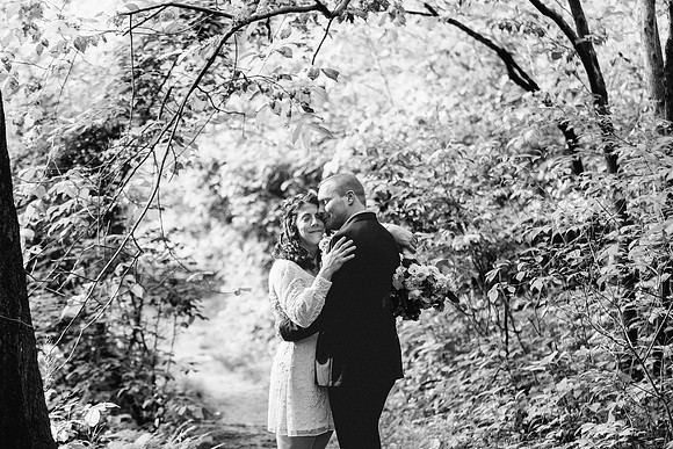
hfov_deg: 23.3
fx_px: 1630
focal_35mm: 87
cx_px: 342
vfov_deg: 15.7
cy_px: 221
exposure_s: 1/500
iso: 640
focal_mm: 82
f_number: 2.8
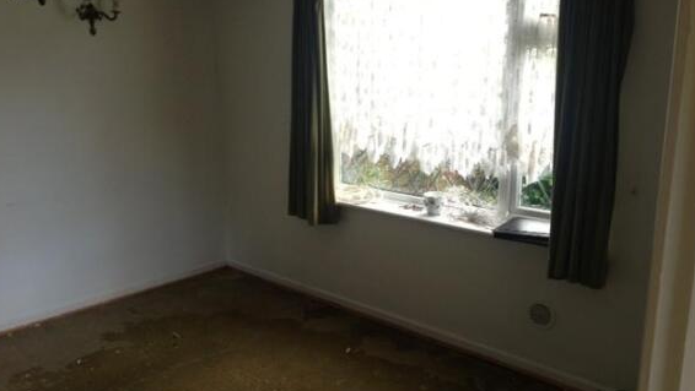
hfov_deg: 54.0
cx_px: 344
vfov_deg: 32.0
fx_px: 682
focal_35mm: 37
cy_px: 224
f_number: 2.4
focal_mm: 4.13
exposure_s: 1/20
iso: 50
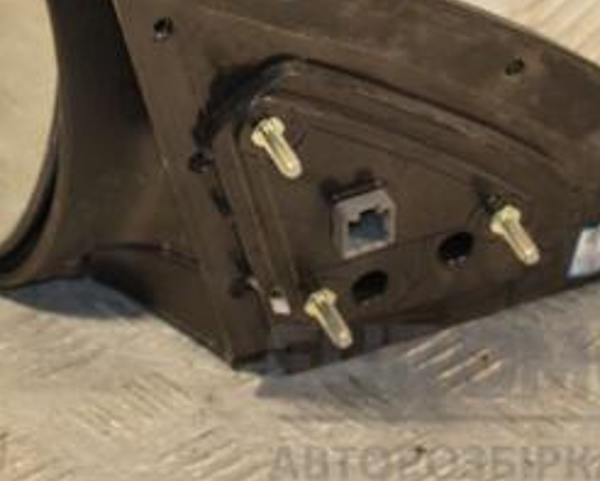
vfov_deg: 7.7
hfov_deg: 9.7
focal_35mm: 199
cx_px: 222
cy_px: 37
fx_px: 3535
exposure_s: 1/125
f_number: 5
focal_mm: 58
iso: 800
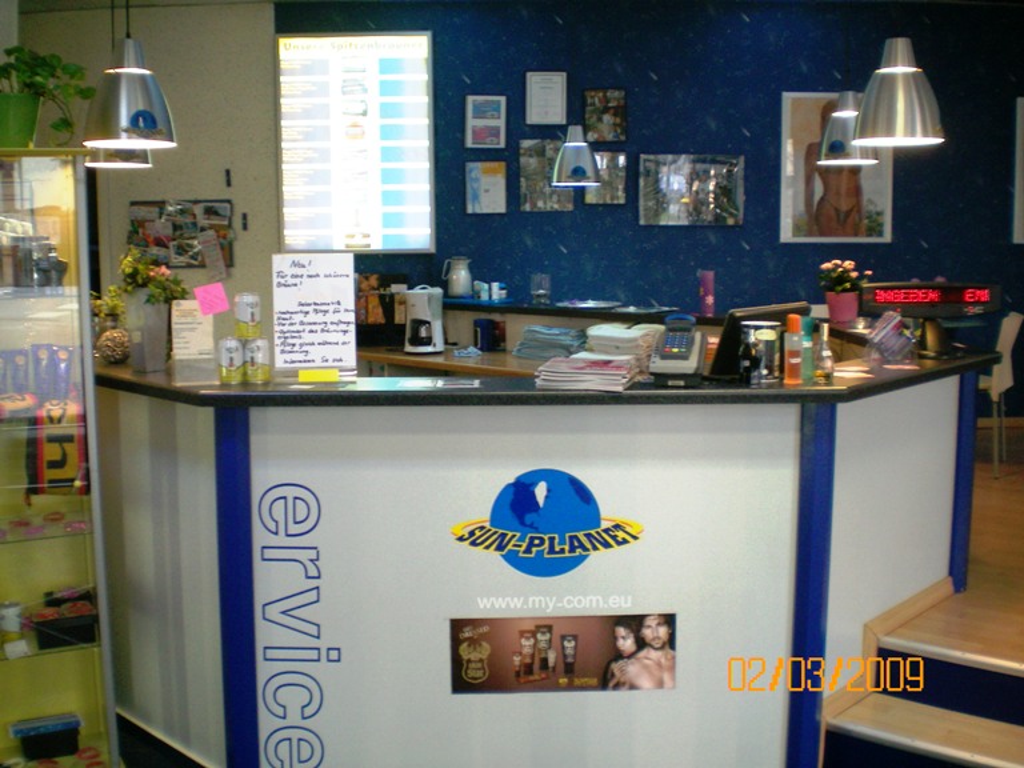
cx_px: 512
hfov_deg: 49.0
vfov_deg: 37.7
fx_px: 1124
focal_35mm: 38
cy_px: 384
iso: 100
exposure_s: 1/10
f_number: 3.1
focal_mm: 6.3
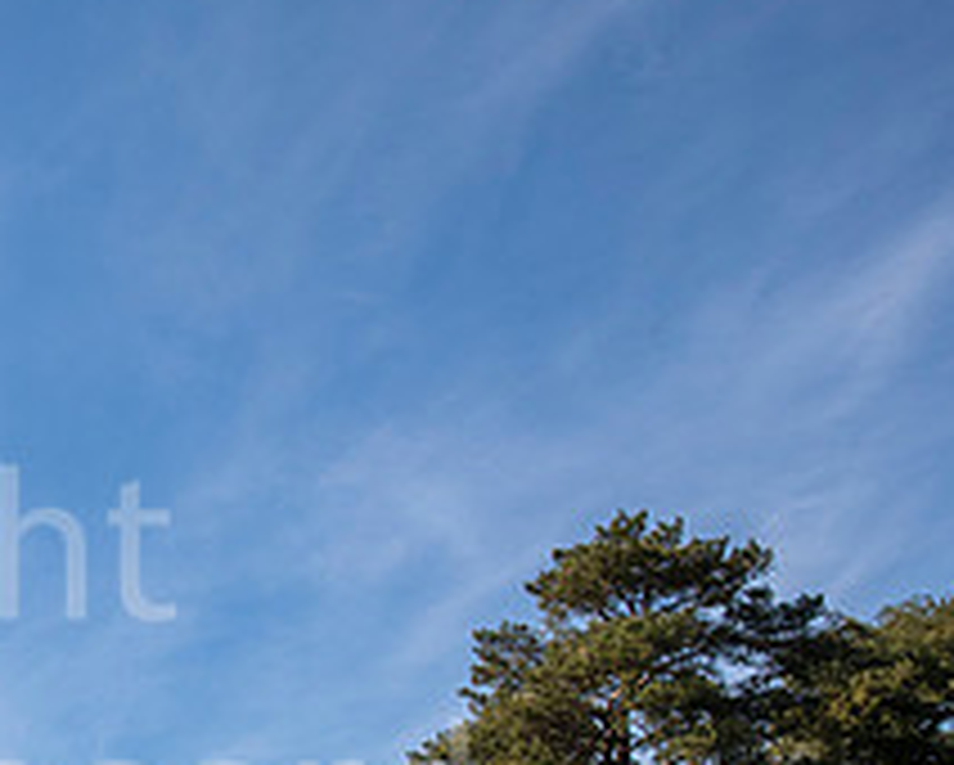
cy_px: 839
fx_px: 1159
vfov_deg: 32.2
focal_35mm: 41
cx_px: -104
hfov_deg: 37.3
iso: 250
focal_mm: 16
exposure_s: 1/1000
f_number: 9
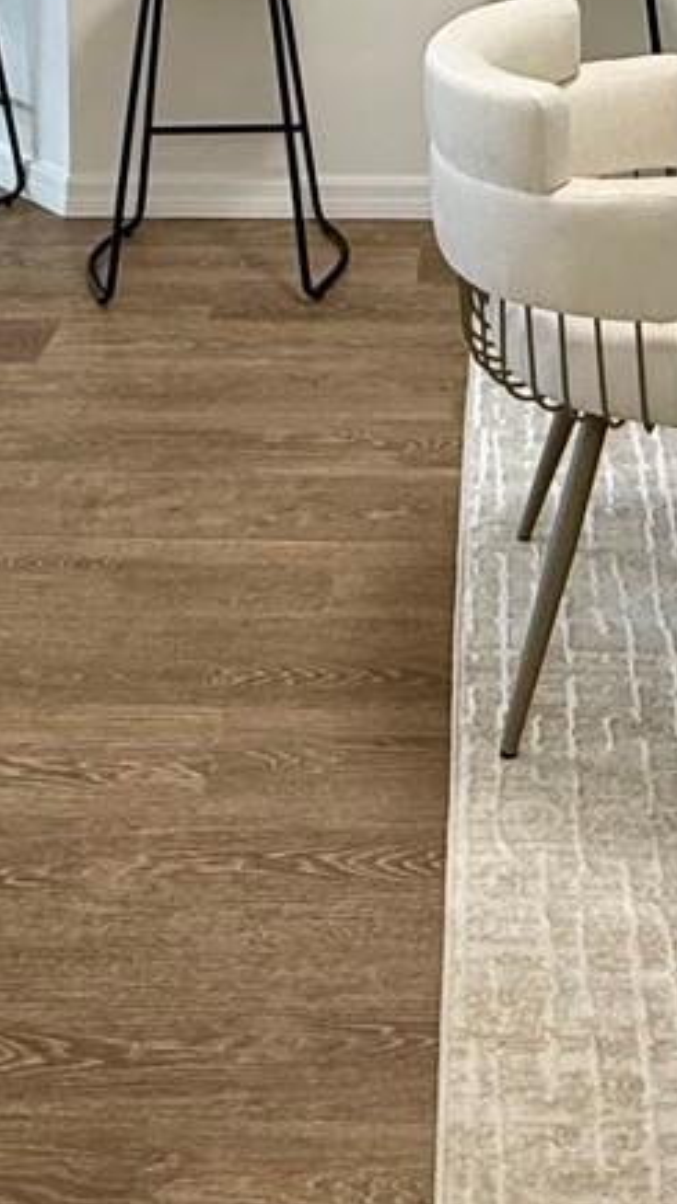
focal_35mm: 56
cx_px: 439
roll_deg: +0.5
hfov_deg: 21.4
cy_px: -199
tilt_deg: -5.4
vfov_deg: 31.8
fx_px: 1789
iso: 160
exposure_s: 1/120
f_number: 2.2
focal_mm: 2.22
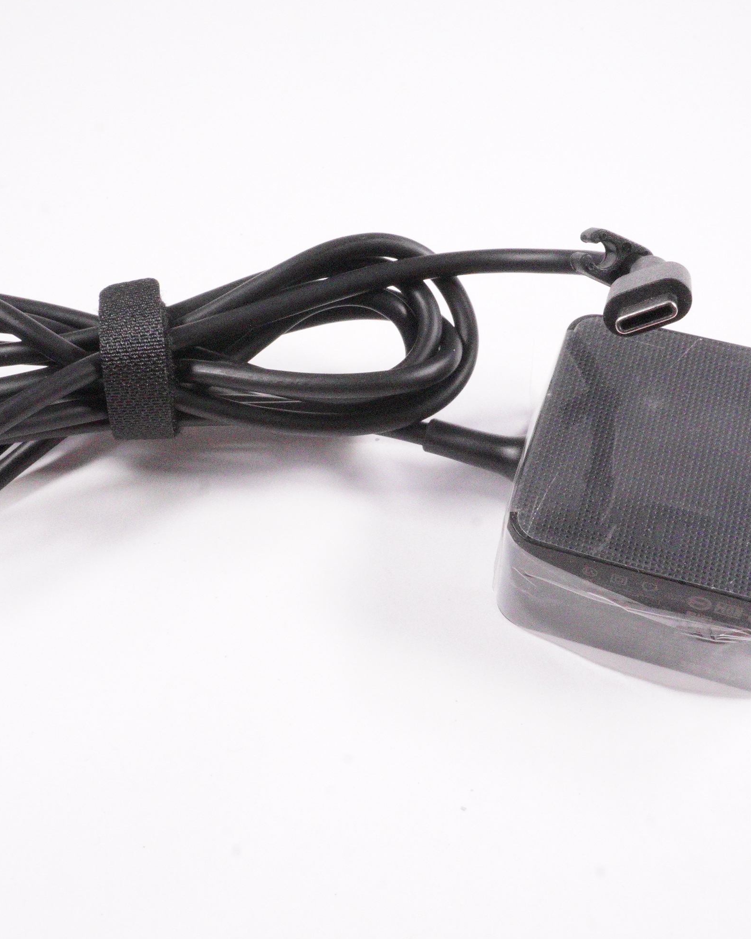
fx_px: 1195
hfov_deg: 34.8
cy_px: 464
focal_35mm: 43
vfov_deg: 42.9
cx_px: 311
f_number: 22
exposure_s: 1/400
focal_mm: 20
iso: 12800
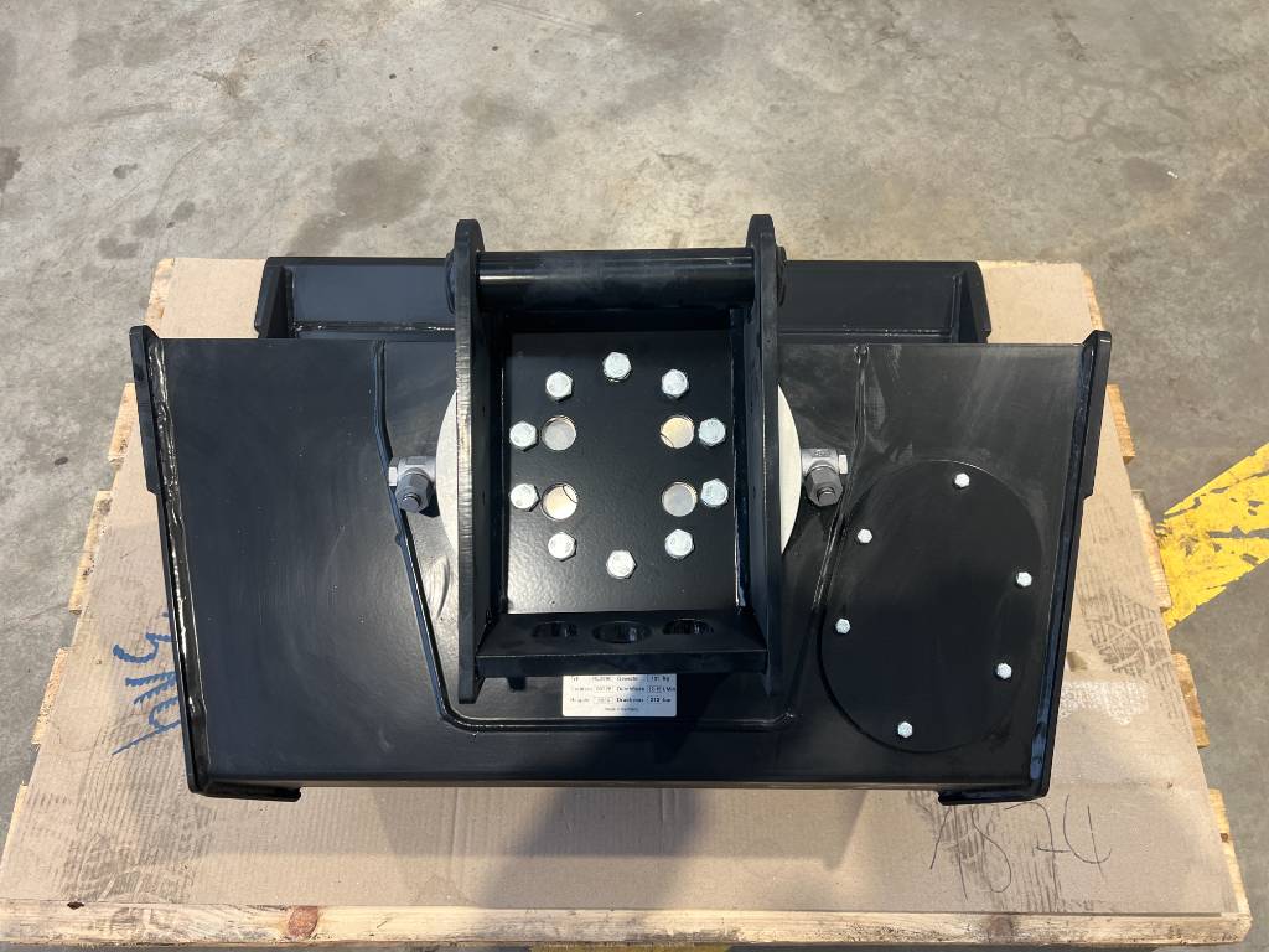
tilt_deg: -64.5
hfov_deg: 67.3
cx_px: 634
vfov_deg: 53.1
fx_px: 953
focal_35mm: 26
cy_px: 476
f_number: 1.5
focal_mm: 5.7
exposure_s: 1/121
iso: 100
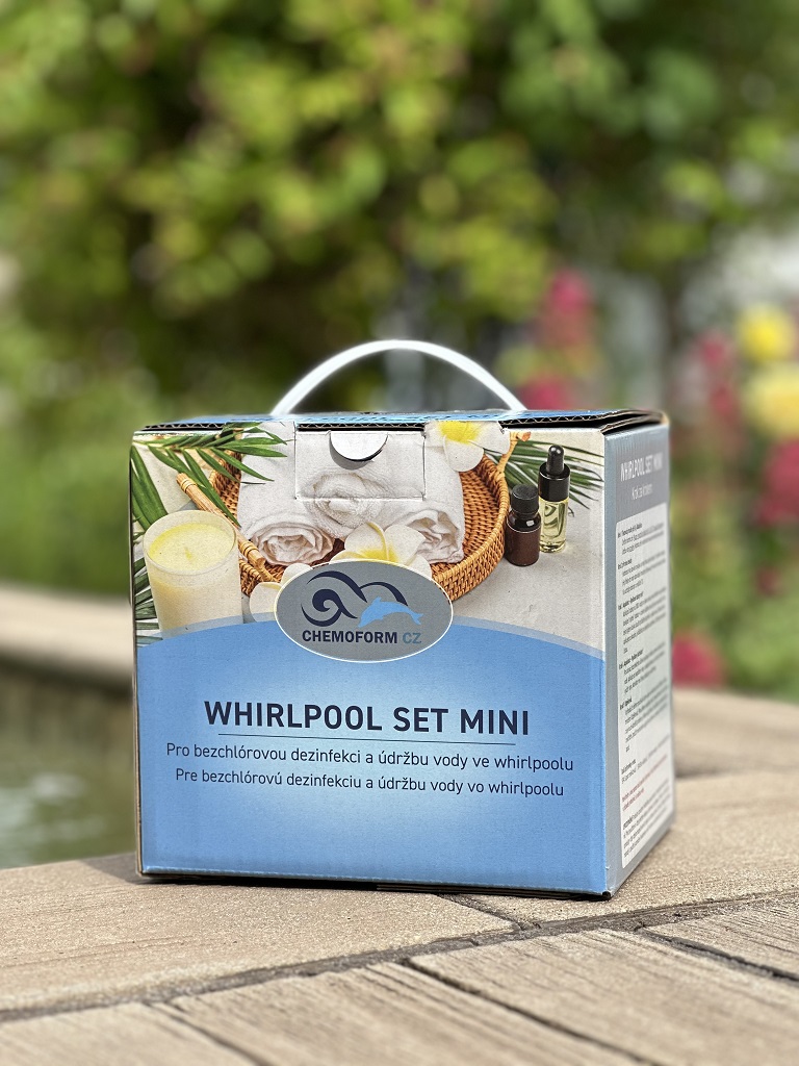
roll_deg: +1.1
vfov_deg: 25.3
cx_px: 400
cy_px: 533
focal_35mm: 77
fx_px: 2370
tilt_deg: -2.3
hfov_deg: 19.1
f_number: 2.8
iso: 20
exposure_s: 1/125
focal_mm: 9
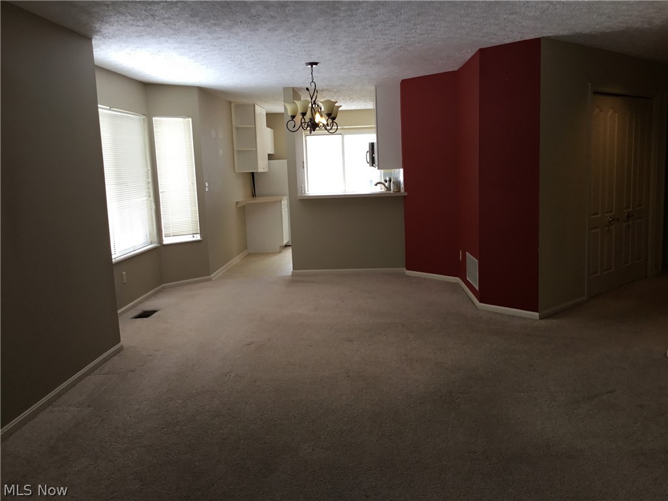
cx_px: 334
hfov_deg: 58.4
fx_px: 598
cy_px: 250
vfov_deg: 45.4
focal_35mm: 31
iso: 32
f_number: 2.4
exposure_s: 1/40
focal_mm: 3.3
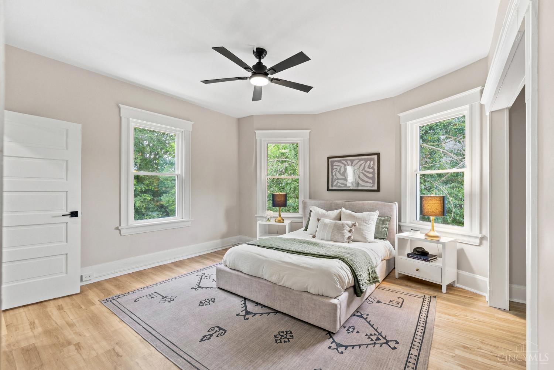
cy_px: 185
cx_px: 277
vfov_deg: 77.3
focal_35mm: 15
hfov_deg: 100.4
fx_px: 231
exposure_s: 1/40
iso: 400
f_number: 7.1
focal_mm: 10
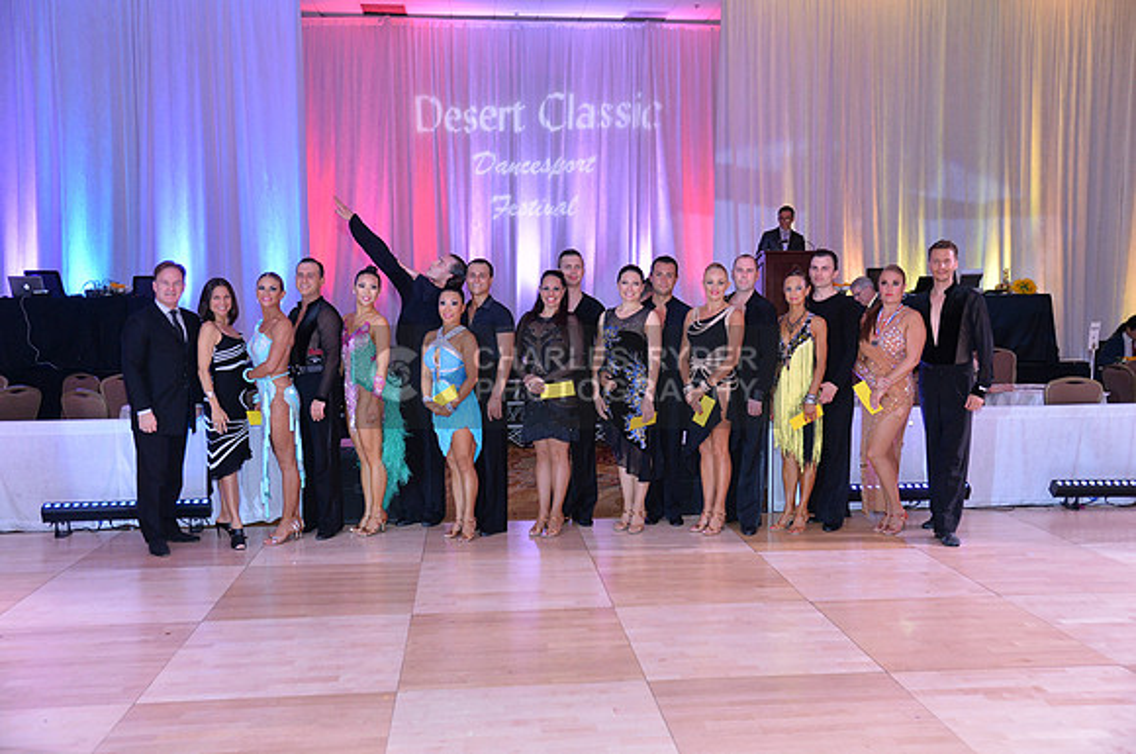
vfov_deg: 38.8
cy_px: 377
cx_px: 568
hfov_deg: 55.9
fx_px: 1071
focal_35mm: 34
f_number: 4.5
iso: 2000
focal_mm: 34
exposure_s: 1/250
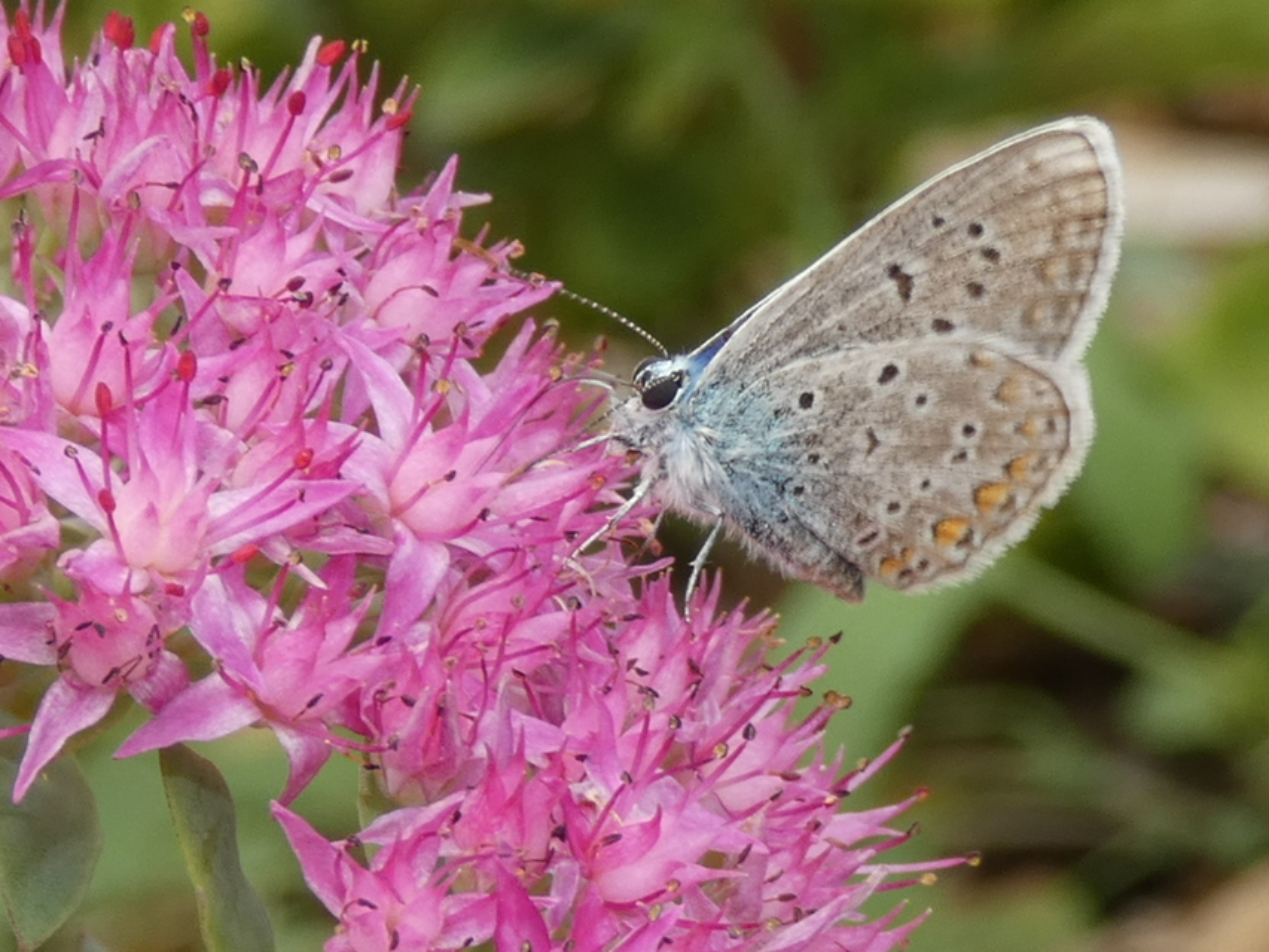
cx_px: 634
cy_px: 476
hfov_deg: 25.7
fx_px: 2787
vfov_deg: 19.4
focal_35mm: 76
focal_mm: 13.7
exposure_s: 1/60
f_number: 4.4
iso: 80
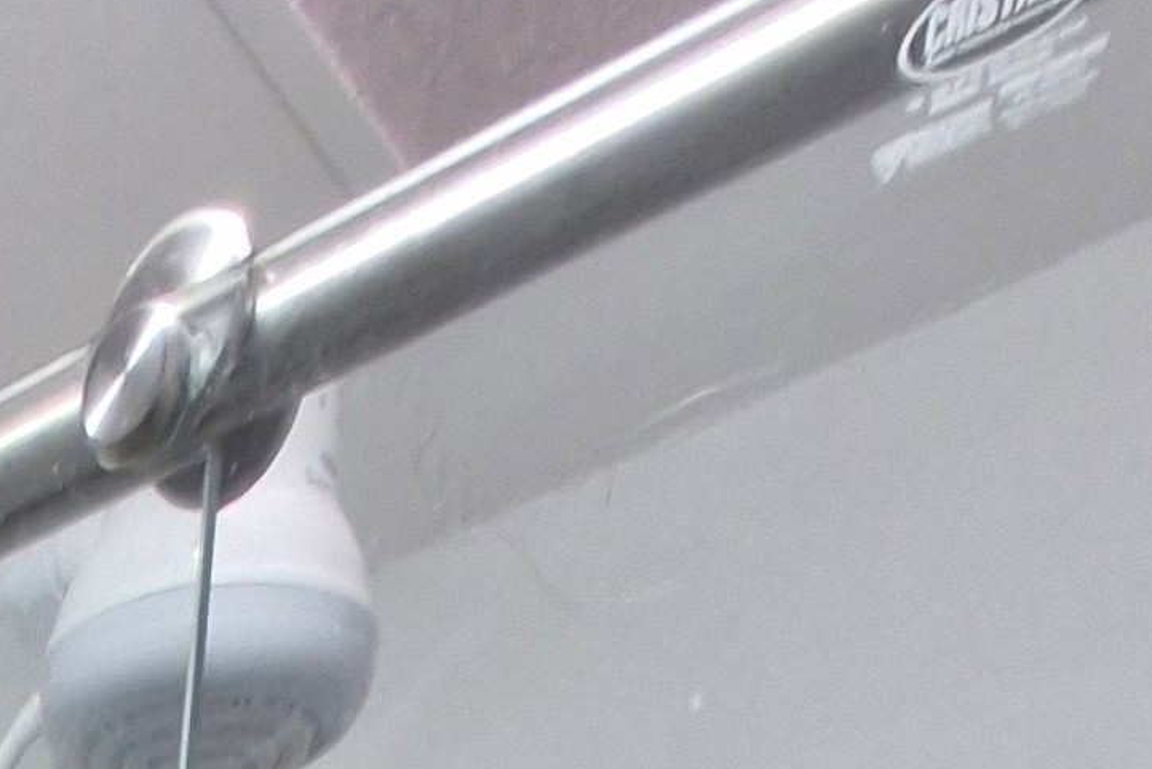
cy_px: 3161
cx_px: -506
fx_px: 2400
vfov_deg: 7.9
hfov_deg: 22.7
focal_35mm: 75
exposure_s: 1/60
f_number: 2.2
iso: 125
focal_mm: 1.74
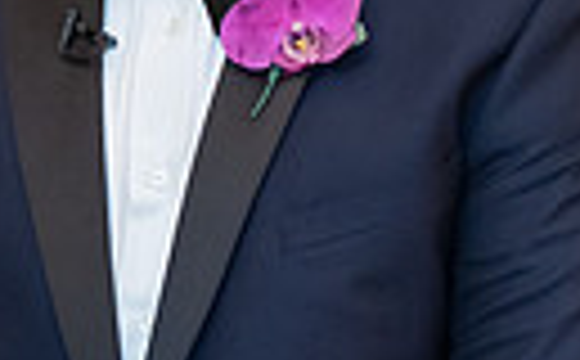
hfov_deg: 3.2
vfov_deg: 2.0
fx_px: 10441
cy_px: 224
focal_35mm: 662
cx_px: -152
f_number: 2.8
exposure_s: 1/125
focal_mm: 121
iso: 2000
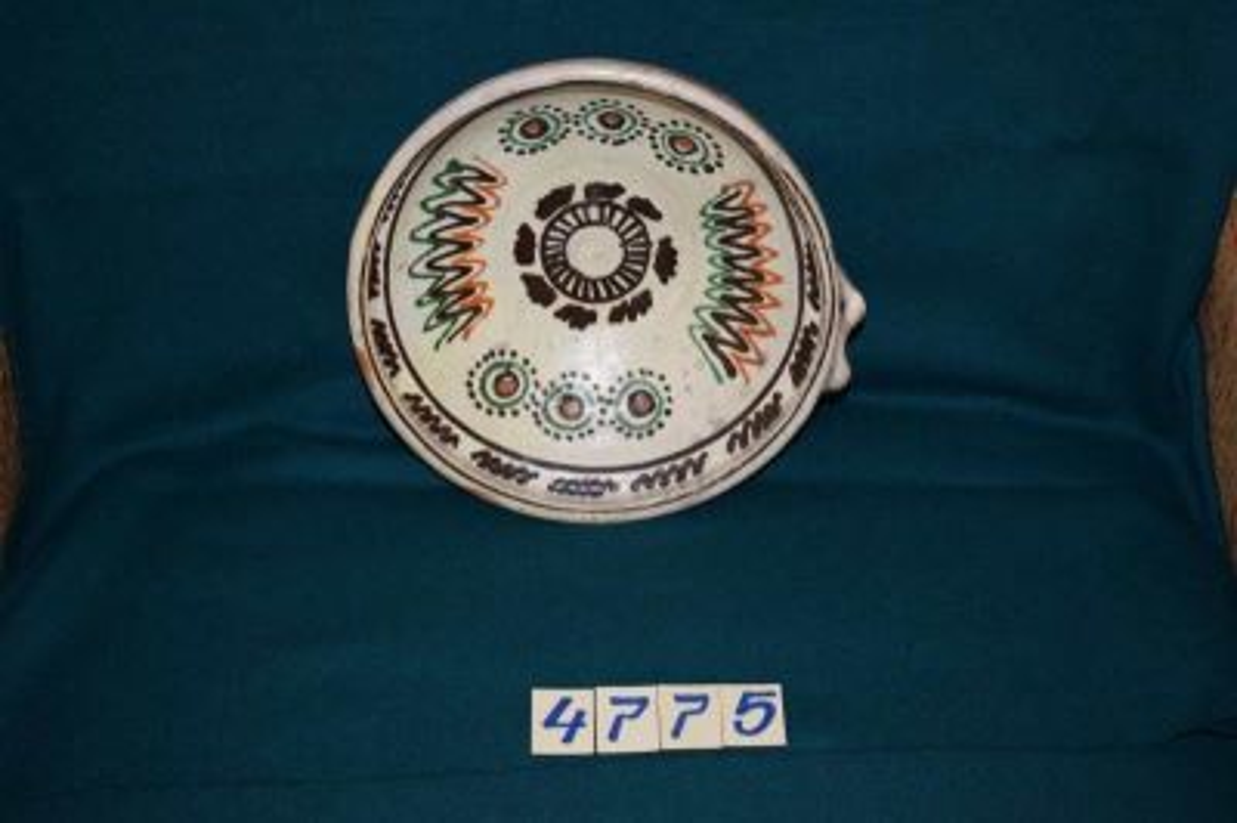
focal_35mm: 57
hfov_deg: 35.1
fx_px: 1957
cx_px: 618
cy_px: 412
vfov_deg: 23.7
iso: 1600
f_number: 4.8
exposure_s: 1/60
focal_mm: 38
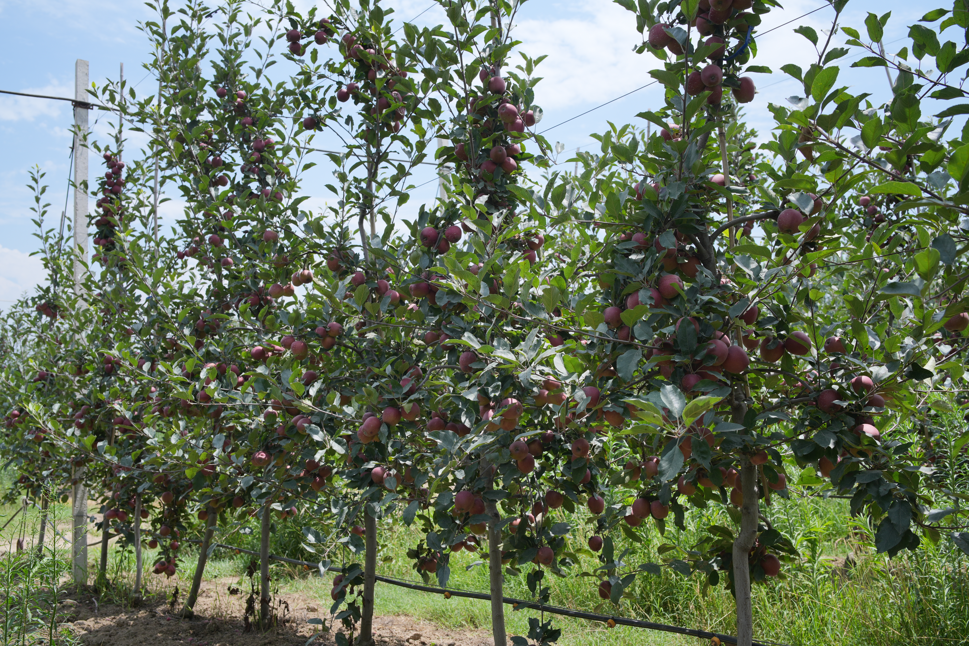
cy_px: 323
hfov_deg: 54.4
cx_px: 484
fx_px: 942
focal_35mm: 35
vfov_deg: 37.9
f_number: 7.1
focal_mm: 35
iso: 100
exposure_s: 1/320
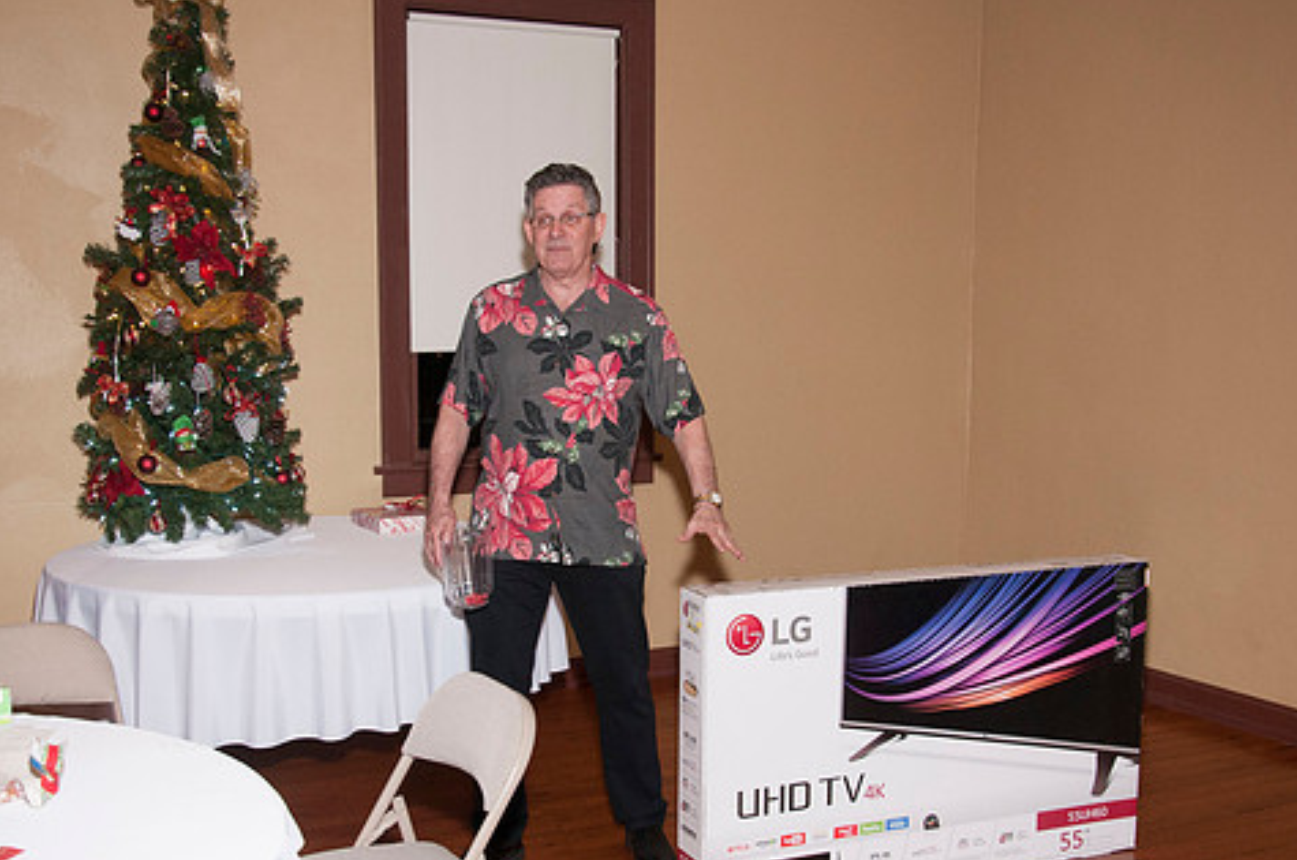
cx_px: 636
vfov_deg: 30.4
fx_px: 1583
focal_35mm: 44
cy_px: 476
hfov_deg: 44.6
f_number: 5.6
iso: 800
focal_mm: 24
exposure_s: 1/80
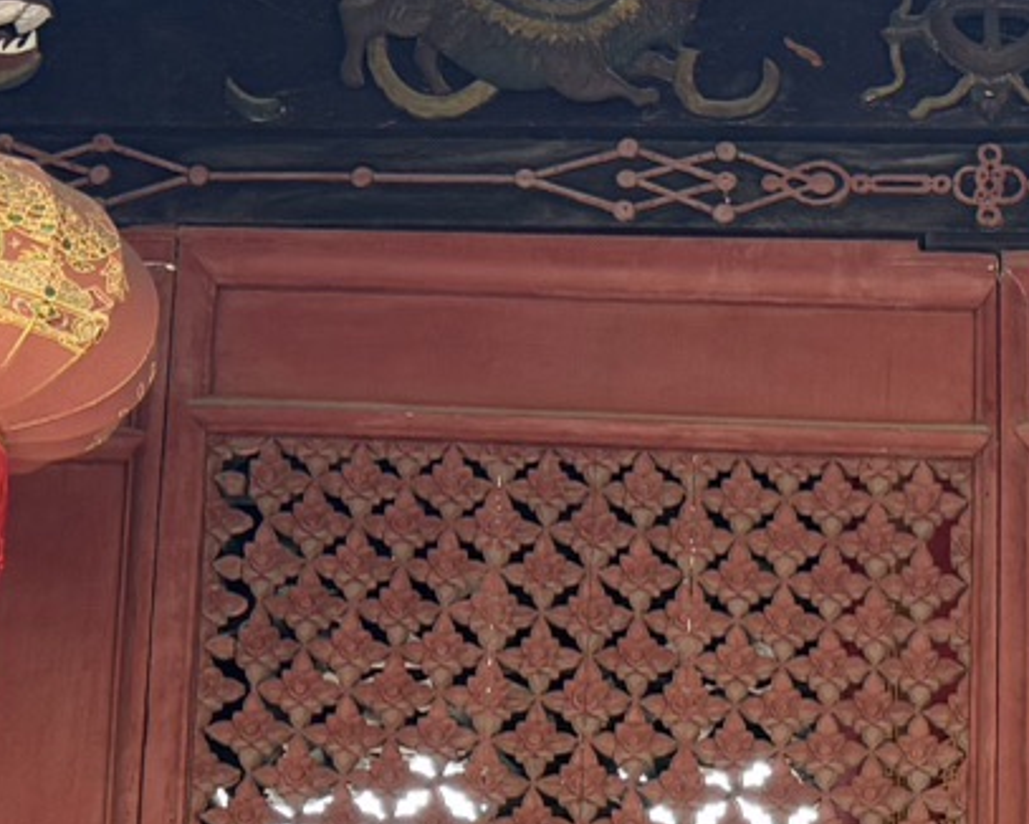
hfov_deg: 16.2
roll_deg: -0.3
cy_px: 1522
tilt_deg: +15.0
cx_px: 1133
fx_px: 3504
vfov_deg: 12.2
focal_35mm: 115
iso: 100
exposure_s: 1/268
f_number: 1.78
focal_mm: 6.76
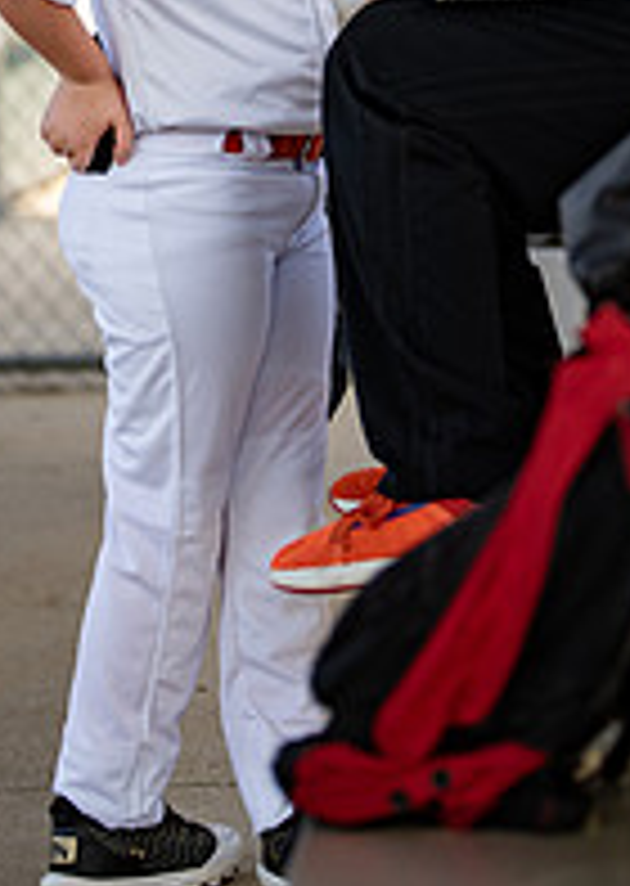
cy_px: -168
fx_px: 4625
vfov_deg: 10.8
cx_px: 525
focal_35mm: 184
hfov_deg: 7.8
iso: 100
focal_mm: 50
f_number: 1.2
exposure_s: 1/2500
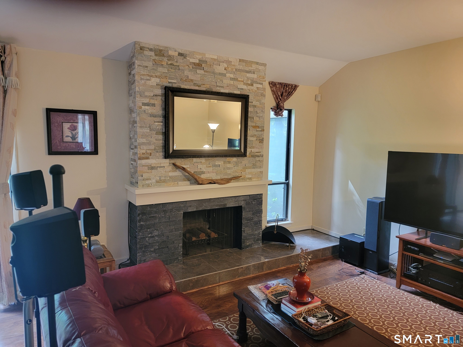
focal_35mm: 24
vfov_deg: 56.8
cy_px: 174
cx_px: 232
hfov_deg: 71.6
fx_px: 321
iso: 250
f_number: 1.8
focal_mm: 6.7
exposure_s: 1/40
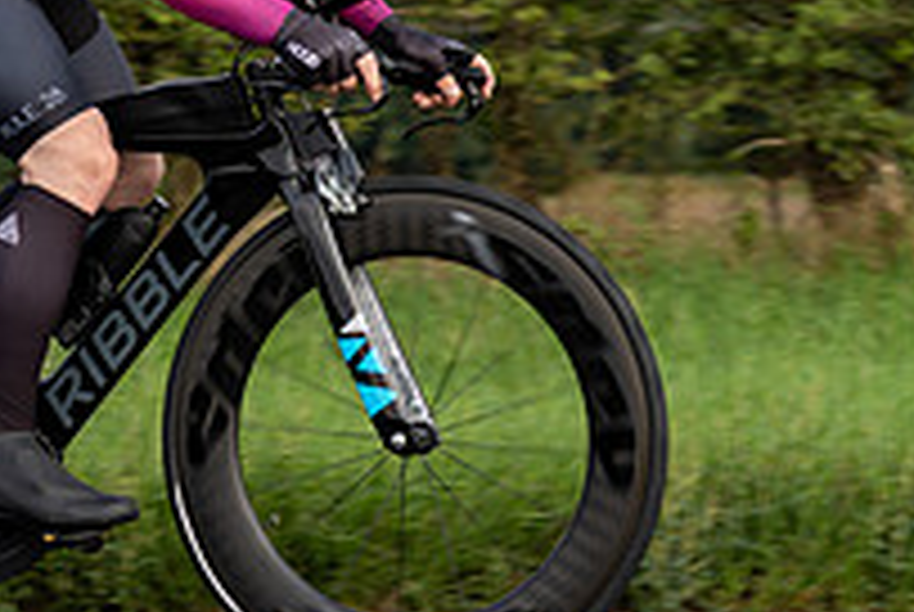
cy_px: 2
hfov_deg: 9.3
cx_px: 185
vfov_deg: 6.2
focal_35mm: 221
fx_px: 5619
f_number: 4
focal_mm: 75
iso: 160
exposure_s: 1/640
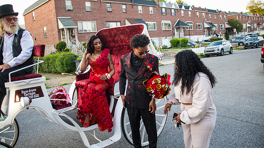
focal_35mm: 30
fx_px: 213
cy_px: 74
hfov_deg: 63.7
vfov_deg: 38.4
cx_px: 132
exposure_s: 1/125
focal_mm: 28
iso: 800
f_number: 3.7
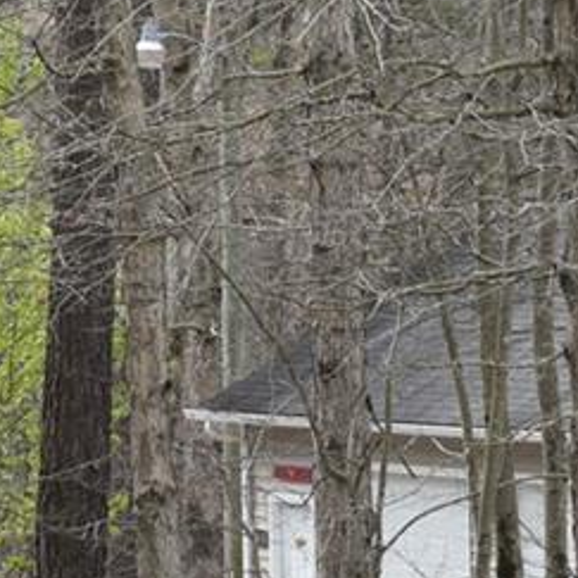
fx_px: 8104
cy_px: 431
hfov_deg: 4.1
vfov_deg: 4.1
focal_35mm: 429
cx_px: -433
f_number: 8
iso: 280
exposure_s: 1/250
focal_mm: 80
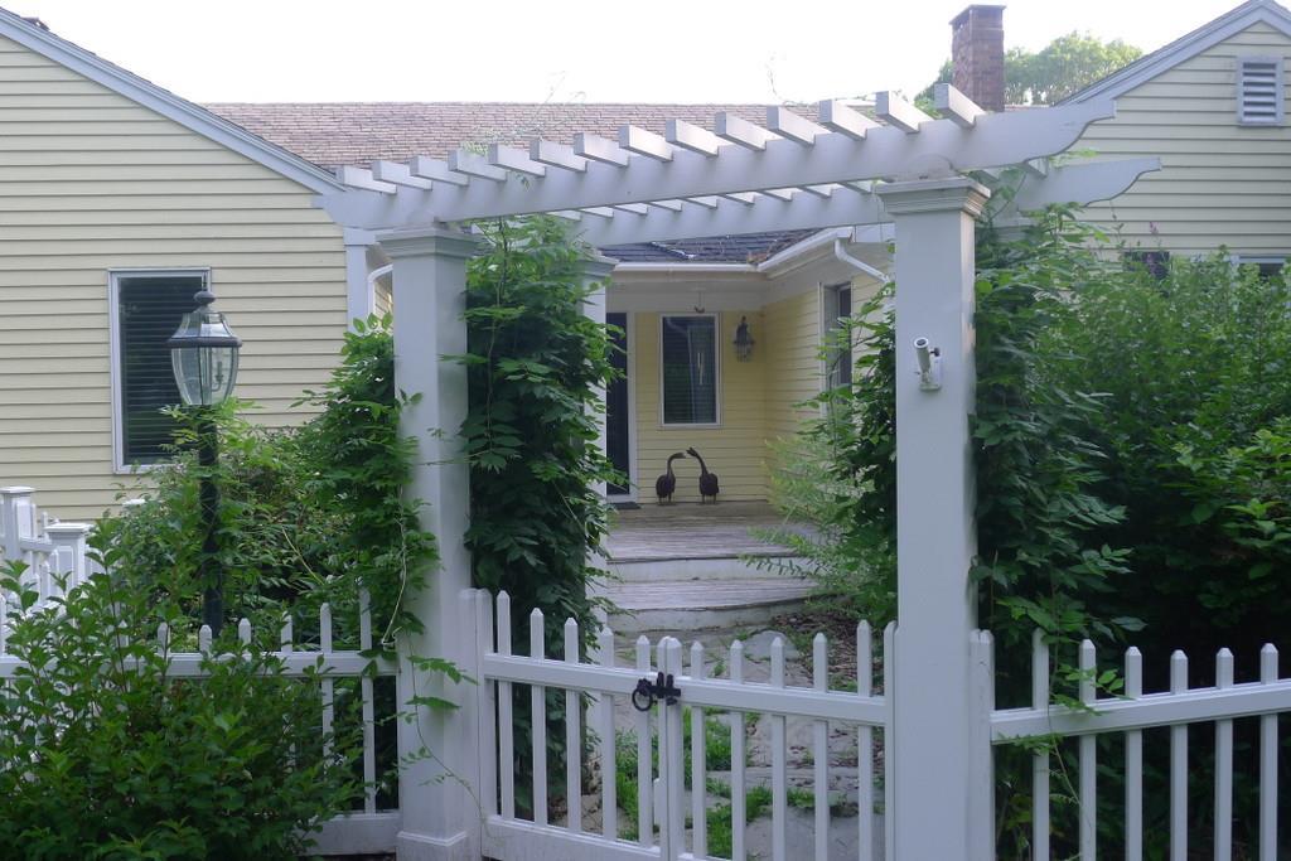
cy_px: 430
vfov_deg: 37.9
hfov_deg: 54.4
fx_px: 1255
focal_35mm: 35
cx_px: 646
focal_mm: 7.5
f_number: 3.2
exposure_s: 1/125
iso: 80
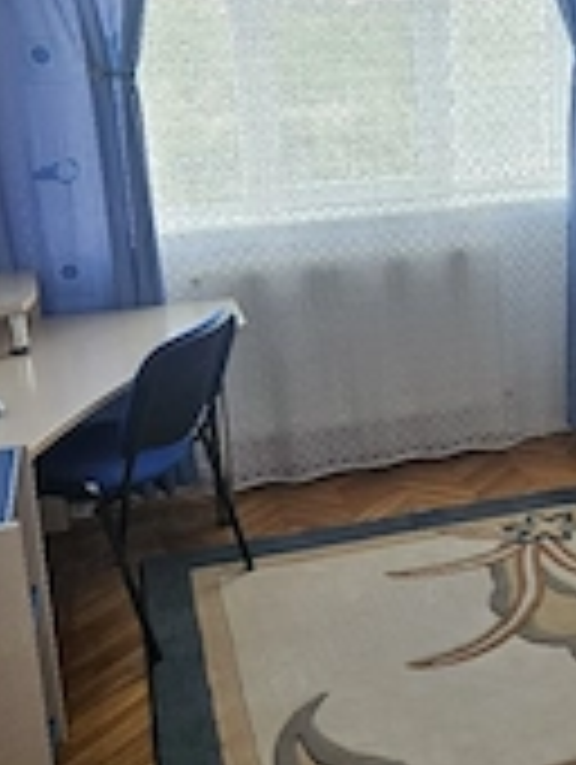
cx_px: 500
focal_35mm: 54
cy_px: 302
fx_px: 1195
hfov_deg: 26.3
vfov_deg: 35.4
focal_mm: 5.4
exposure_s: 1/182
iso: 160
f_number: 1.8
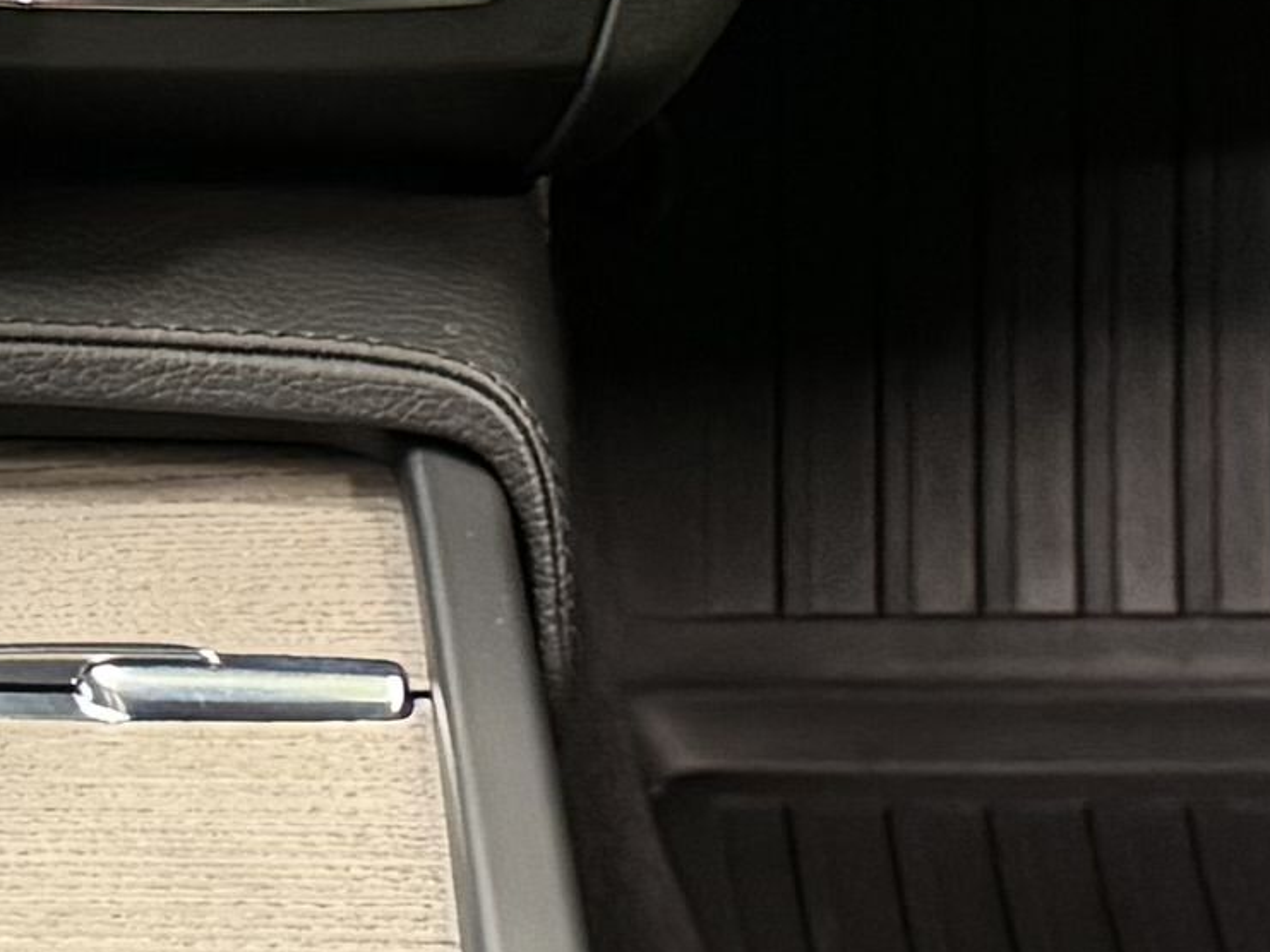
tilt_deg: -38.0
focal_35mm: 185
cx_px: -233
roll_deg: +0.2
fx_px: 6788
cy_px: 601
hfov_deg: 10.5
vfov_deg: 8.0
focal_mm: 6.76
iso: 640
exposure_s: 1/33
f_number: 1.78
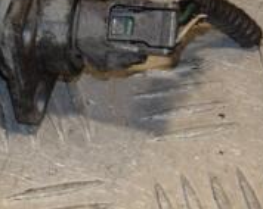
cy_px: 59
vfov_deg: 4.3
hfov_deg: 5.4
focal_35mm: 357
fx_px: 2773
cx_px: -126
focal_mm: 75
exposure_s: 1/200
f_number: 9
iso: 800
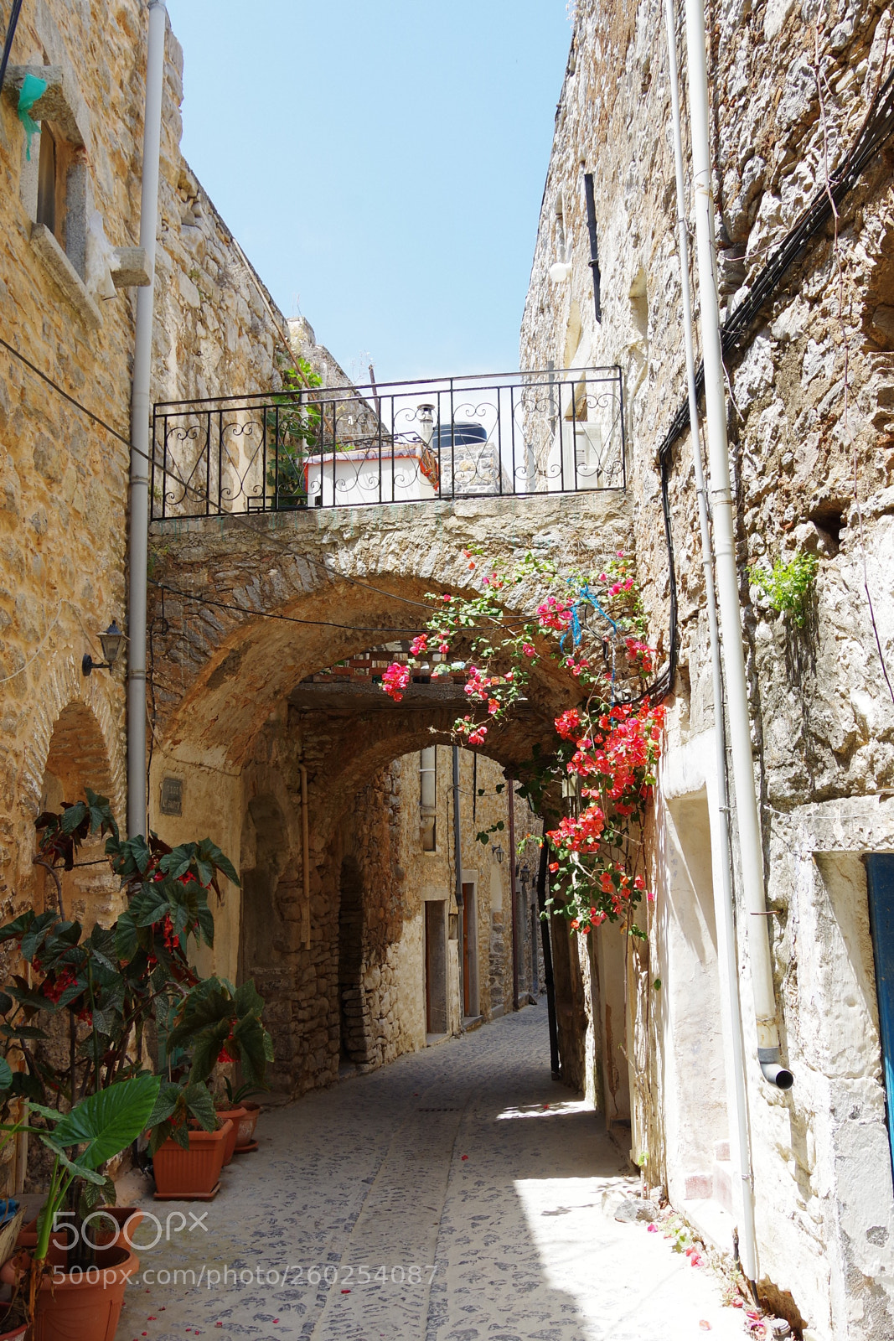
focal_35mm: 32
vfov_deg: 59.5
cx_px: 447
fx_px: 1173
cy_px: 670
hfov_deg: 41.7
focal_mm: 21
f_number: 8
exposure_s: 1/160
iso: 200
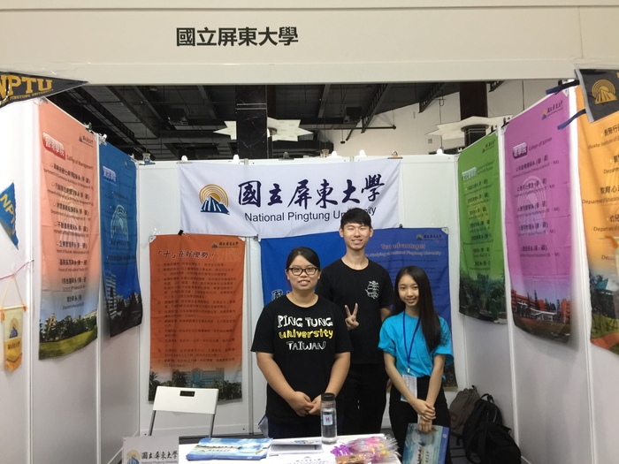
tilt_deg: +3.8
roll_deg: +0.6
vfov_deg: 48.2
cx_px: 310
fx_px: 519
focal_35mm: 29
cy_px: 232
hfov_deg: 61.7
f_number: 2.2
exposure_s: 1/17
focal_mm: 4.15
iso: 125
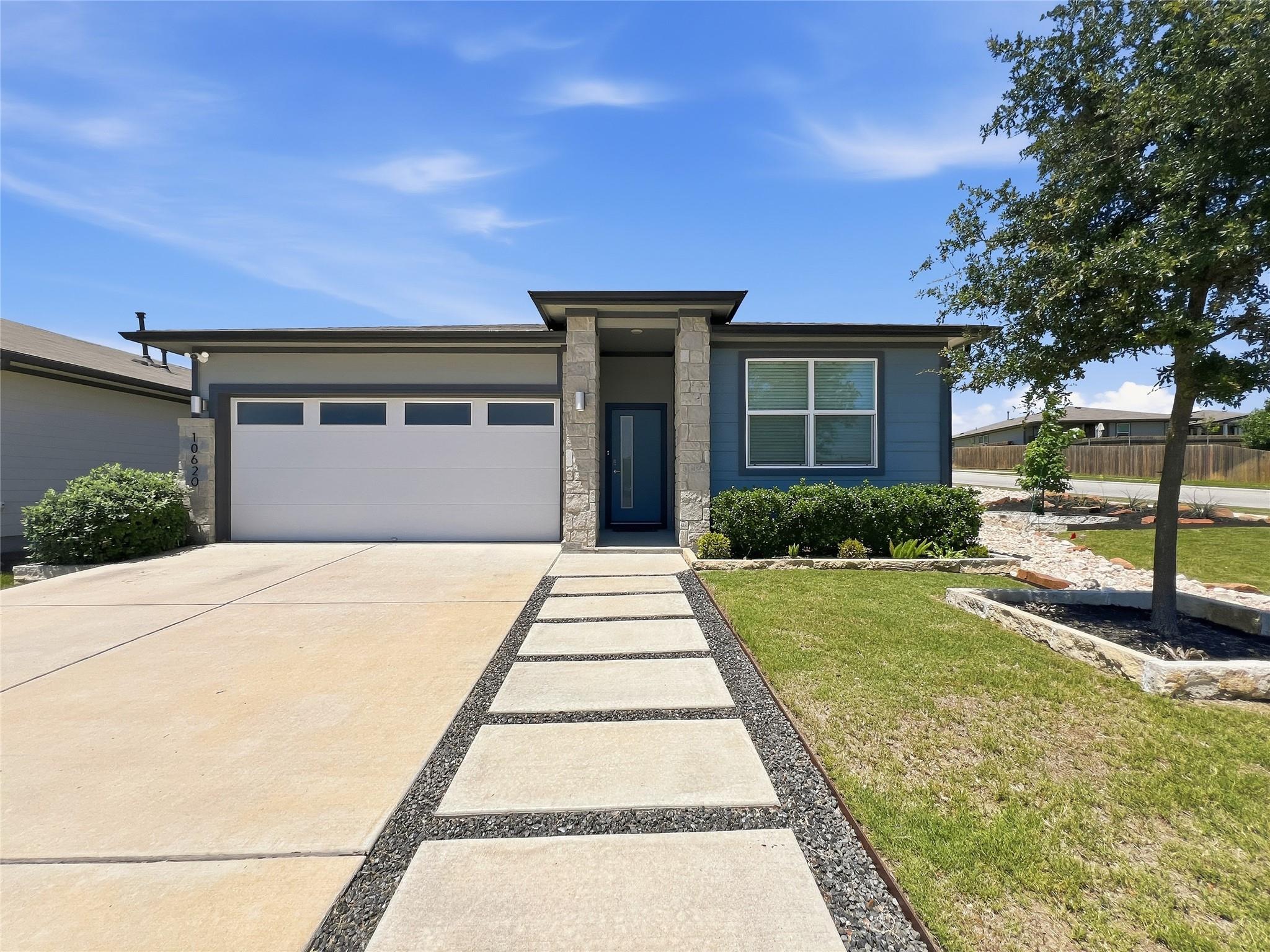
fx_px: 477
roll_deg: +0.3
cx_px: 635
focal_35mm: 13
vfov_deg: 89.9
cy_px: 476
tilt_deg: +1.3
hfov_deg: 106.2
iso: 32
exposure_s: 1/2370
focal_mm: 1.6
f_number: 1.8
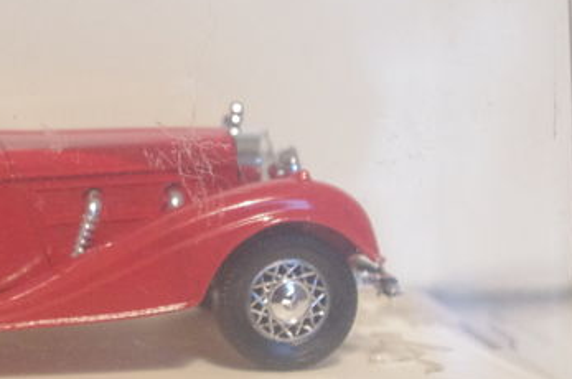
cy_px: 194
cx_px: -46
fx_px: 1554
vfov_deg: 13.9
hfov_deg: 20.0
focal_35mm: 98
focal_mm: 23.13
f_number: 5
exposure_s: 1/40
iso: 2000
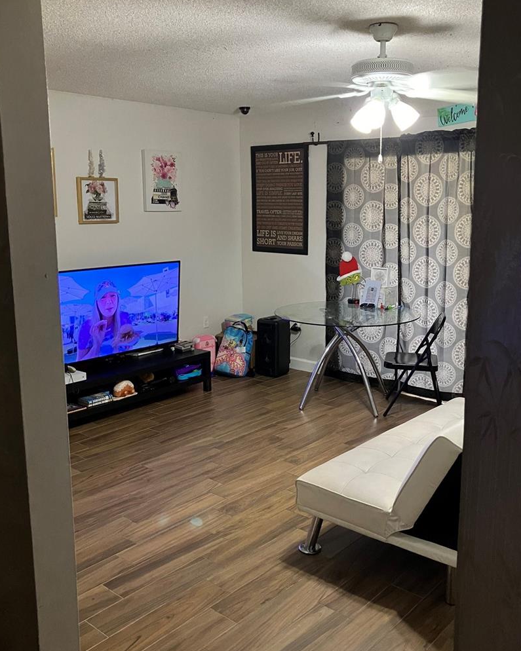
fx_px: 636
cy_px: 325
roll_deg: +0.1
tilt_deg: -9.8
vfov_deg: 54.2
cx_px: 277
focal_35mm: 33
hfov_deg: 44.5
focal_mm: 3.99
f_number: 1.8
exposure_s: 1/33
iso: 400
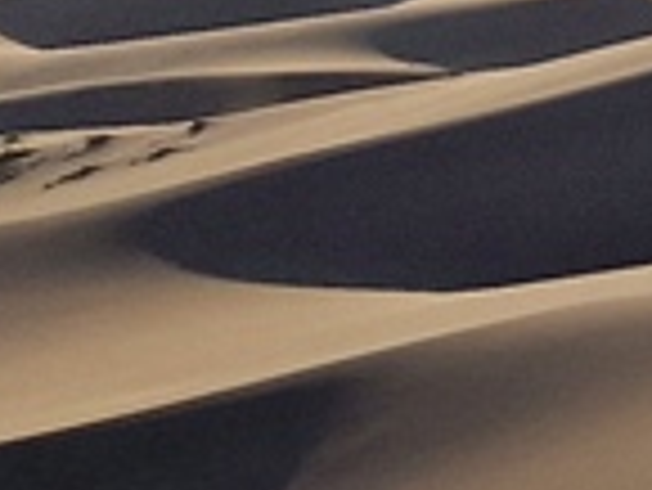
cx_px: 2037
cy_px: -193
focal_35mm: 162
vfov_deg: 9.0
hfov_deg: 9.3
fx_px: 3054
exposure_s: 1/4752
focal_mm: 5.4
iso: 50
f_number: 1.8
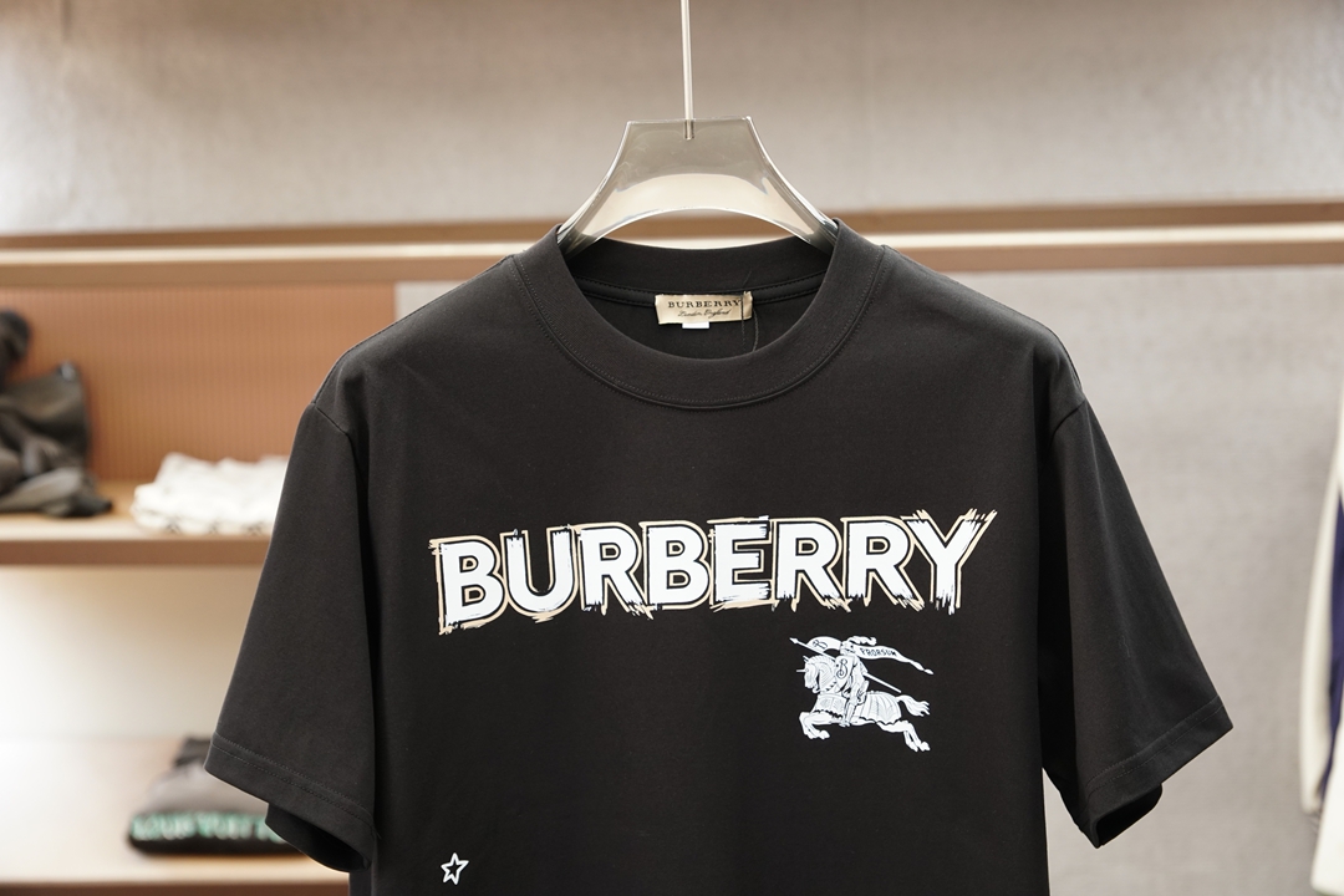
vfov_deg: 18.5
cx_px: 672
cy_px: 448
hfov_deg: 27.5
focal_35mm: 74
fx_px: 2744
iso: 500
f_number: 4
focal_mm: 49
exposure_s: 1/125
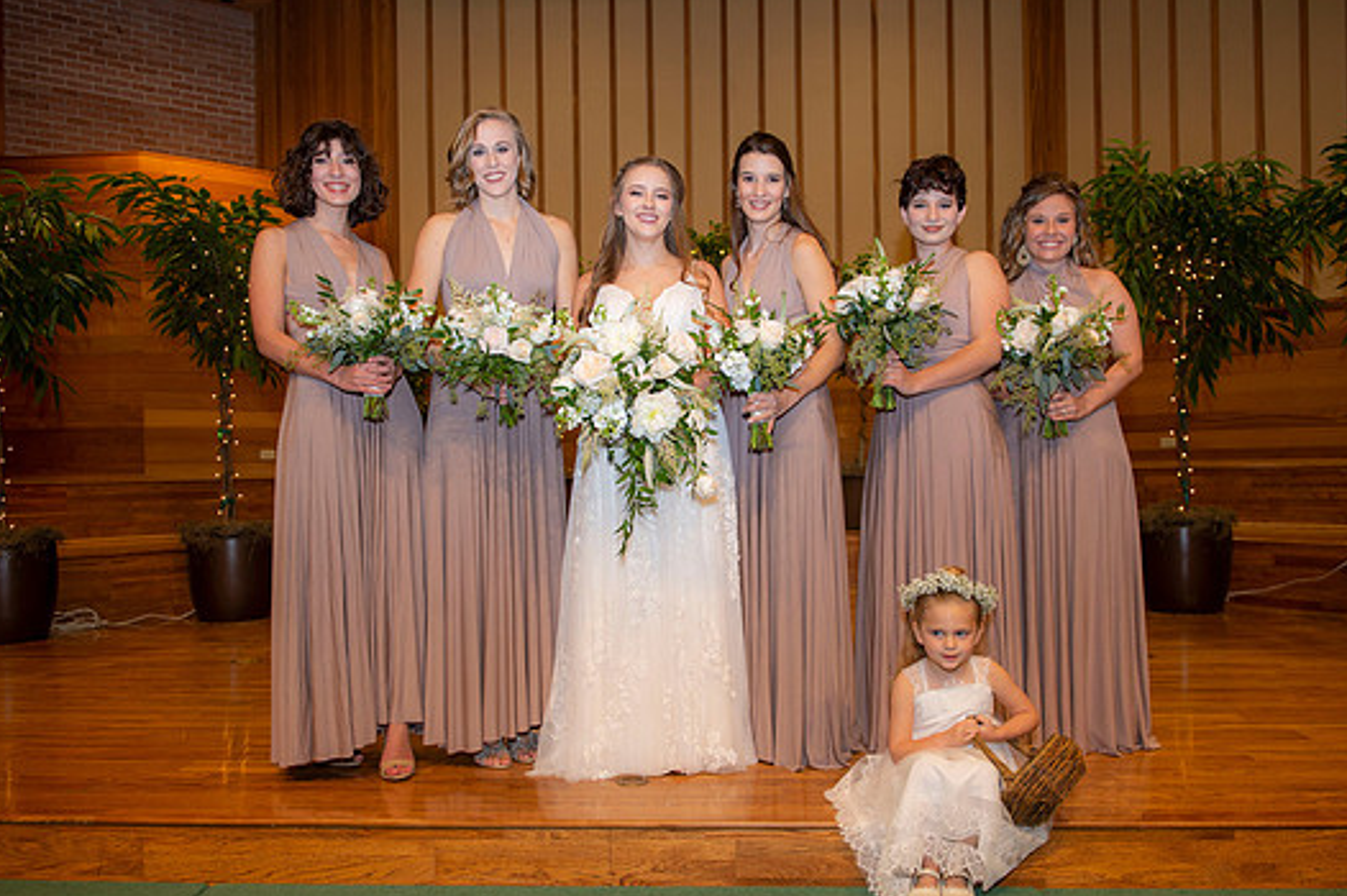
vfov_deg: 41.0
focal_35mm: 32
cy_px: 481
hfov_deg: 58.7
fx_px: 1197
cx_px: 686
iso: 640
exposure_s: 1/160
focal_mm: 29
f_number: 4
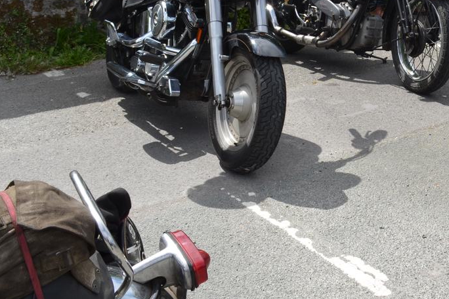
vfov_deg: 20.6
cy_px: -29
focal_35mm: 63
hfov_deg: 30.1
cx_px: 429
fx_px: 786
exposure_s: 1/250
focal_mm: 18
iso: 180
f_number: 8
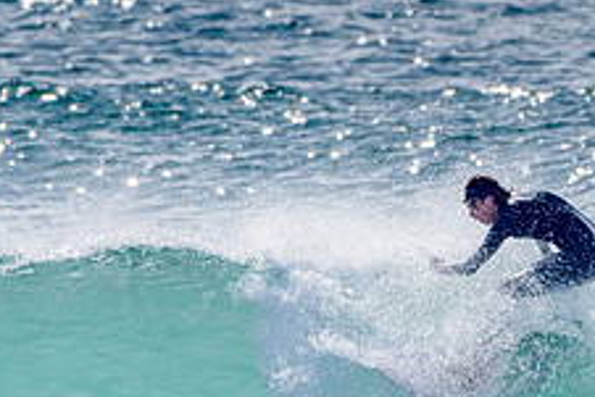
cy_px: 444
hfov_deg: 1.3
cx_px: 328
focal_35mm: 1571
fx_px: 25981
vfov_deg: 0.9
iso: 90
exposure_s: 1/2000
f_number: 5.6
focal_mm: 500
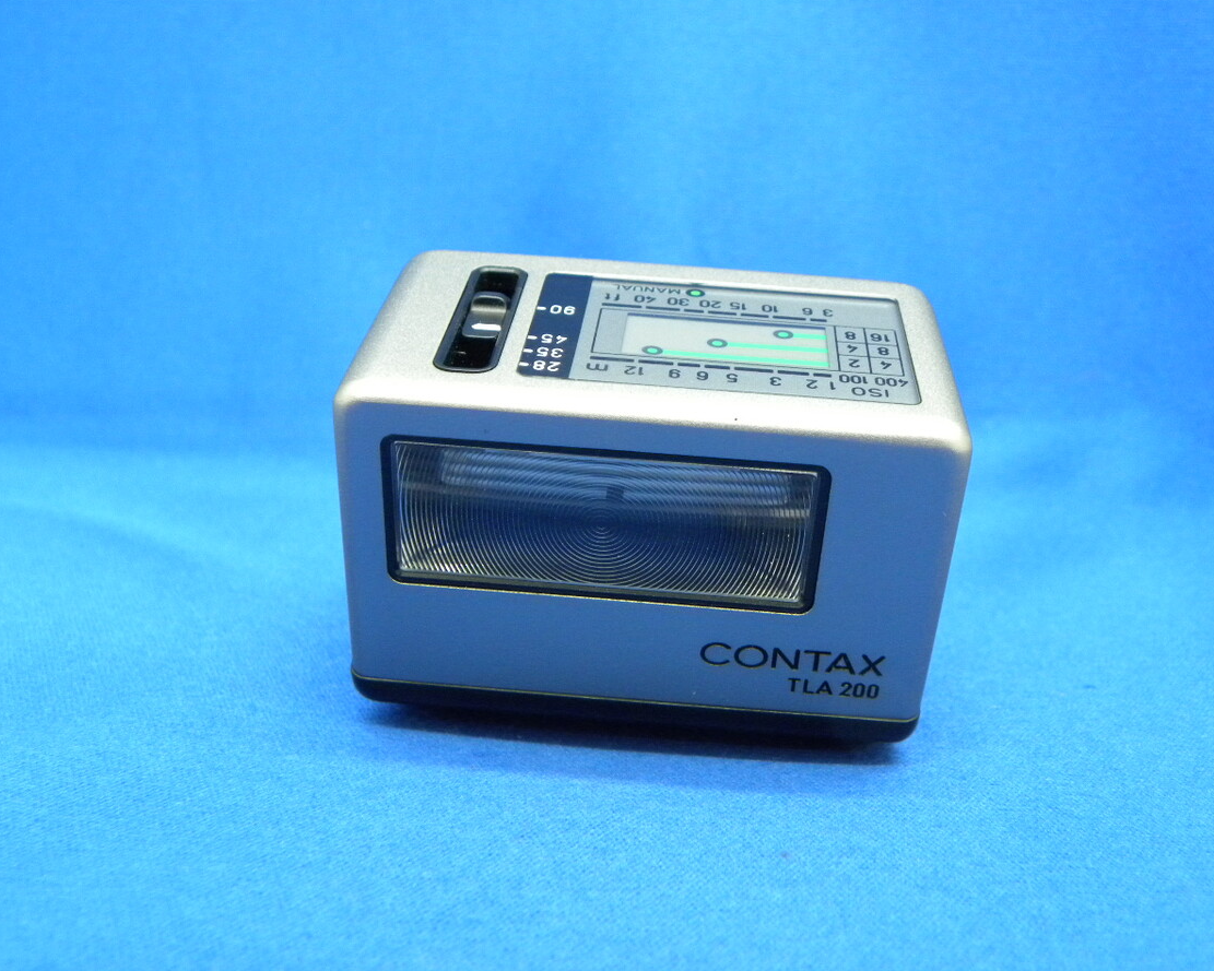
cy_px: 484
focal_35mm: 39
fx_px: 1401
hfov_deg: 46.8
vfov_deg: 38.2
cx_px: 627
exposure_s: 1/40.4
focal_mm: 6.6
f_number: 3.2
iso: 400
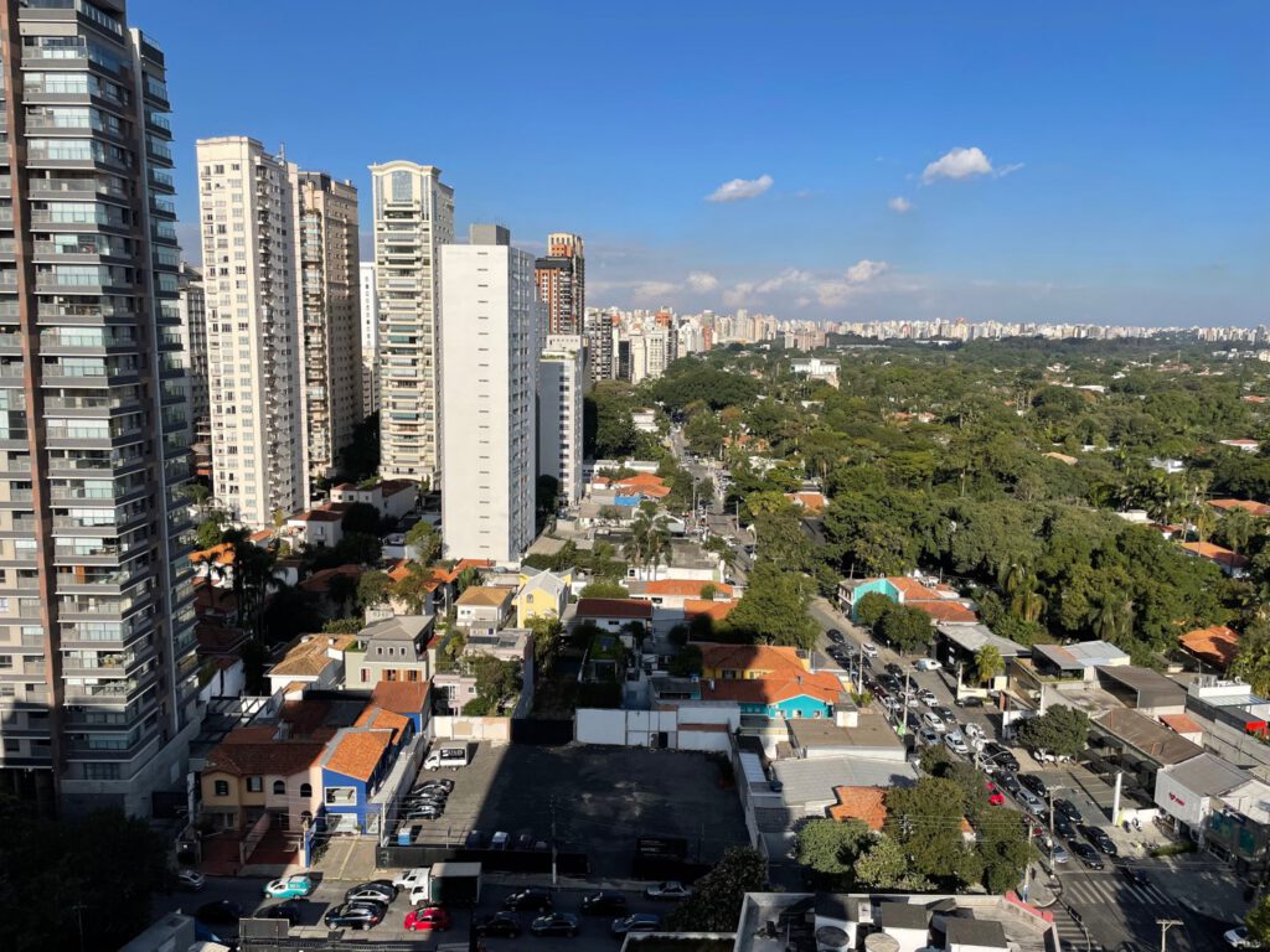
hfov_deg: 67.3
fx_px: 954
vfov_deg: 53.1
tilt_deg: -7.6
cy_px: 476
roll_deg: -0.6
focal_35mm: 26
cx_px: 635
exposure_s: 1/8403
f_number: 1.6
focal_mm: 4.2
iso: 32
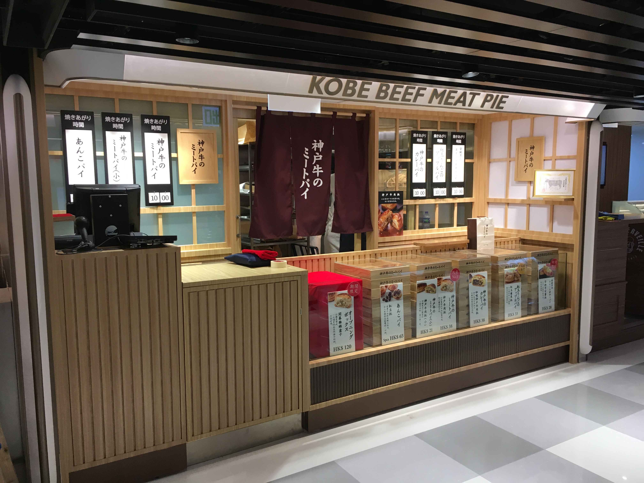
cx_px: 322
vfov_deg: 48.2
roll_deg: +0.5
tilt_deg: -7.5
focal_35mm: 29
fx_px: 540
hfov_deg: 61.7
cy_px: 242
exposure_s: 1/33
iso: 40
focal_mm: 4.15
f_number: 2.2
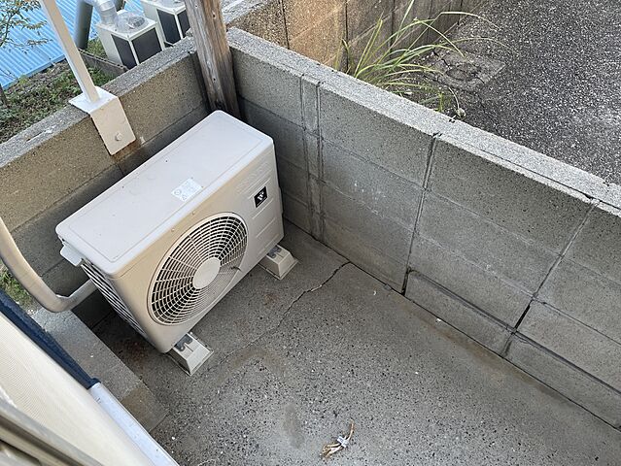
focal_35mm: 26
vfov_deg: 53.1
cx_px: 310
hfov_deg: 67.3
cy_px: 233
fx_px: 467
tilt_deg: -50.0
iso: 50
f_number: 1.6
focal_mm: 4.2
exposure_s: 1/121
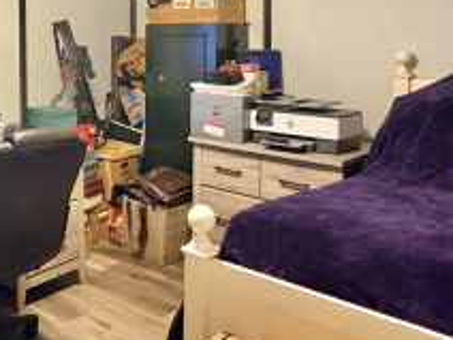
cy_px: 47
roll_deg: +0.6
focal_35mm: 44
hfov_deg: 40.1
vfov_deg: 31.6
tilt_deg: -1.7
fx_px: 576
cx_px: 54
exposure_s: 1/60
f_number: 2.2
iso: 640
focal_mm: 2.22
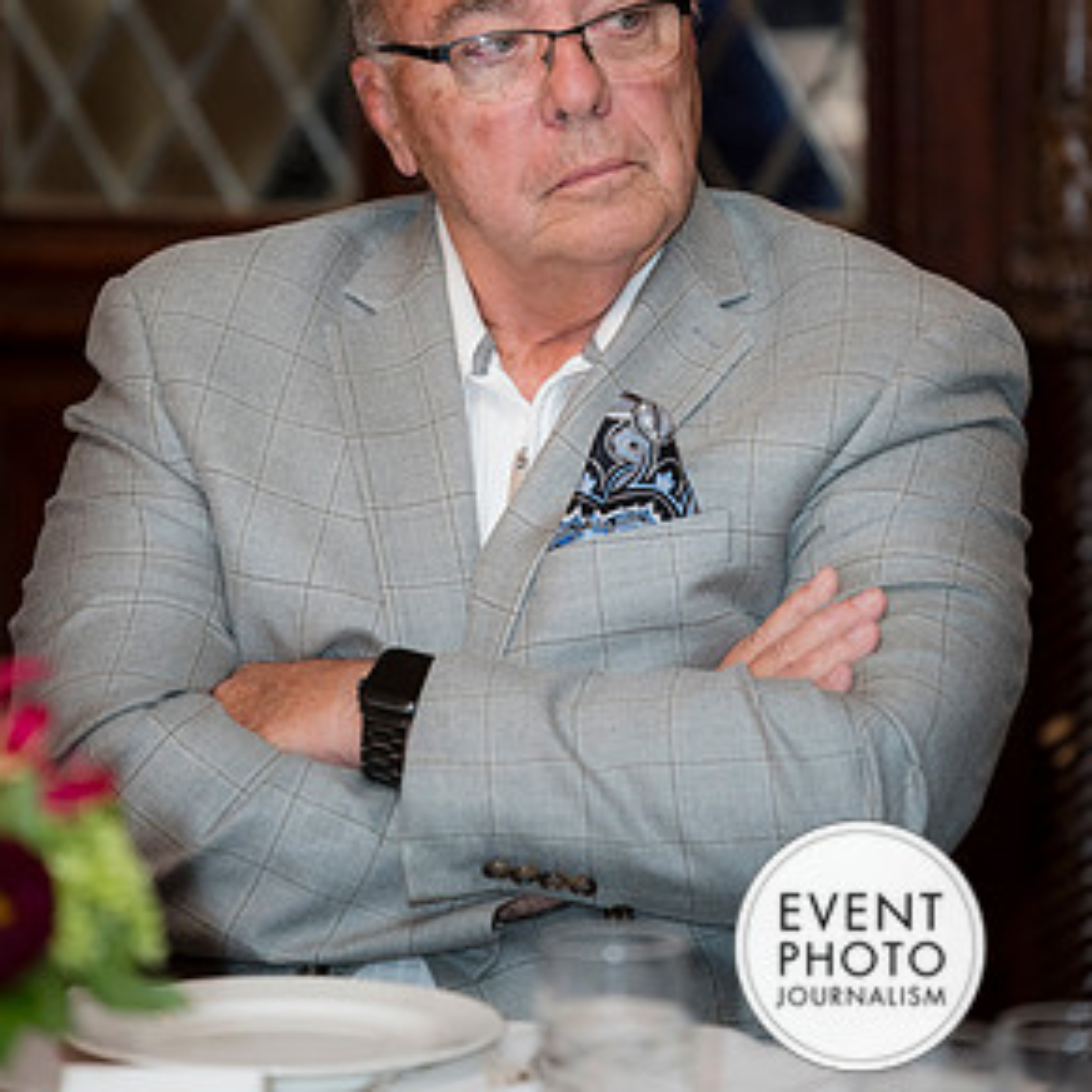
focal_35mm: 263
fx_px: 9387
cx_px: 544
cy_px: 345
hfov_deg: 6.7
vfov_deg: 6.7
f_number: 3.2
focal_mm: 200
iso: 1250
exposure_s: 1/125
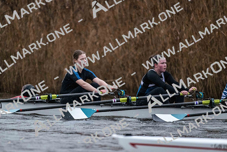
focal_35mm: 400
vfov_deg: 3.4
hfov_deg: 5.2
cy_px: 76
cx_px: 114
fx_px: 2523
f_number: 4.5
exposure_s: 1/1600
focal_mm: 400
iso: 10000
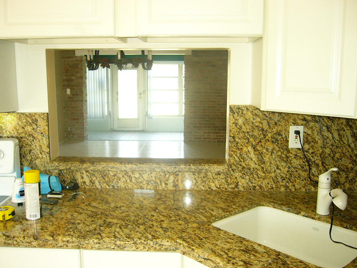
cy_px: 136
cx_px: 174
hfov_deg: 51.3
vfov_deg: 39.7
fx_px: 371
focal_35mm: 36
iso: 200
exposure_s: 1/30
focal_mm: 5.8
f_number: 2.8
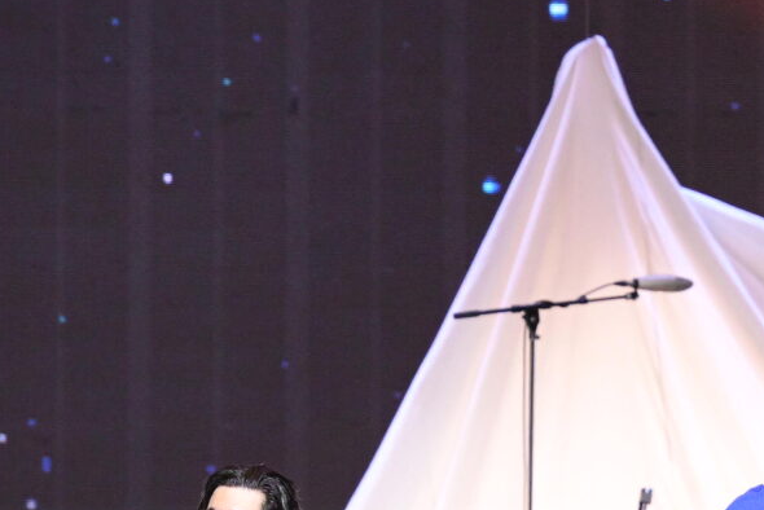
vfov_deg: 2.5
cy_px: 126
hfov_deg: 3.8
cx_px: 218
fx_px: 11508
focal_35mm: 542
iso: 3200
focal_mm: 125
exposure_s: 1/1250
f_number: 2.8
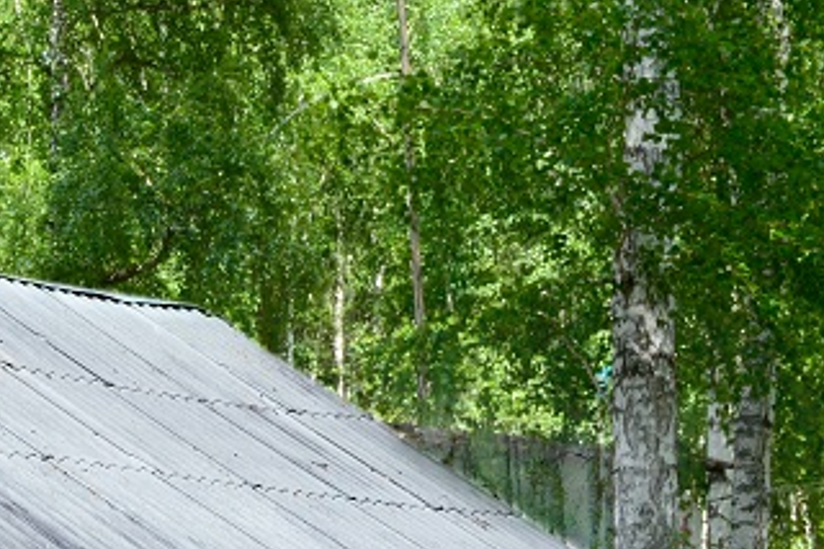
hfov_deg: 16.5
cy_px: 583
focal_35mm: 119
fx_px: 2722
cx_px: -182
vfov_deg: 11.4
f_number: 5.6
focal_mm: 30
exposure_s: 1/125
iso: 200
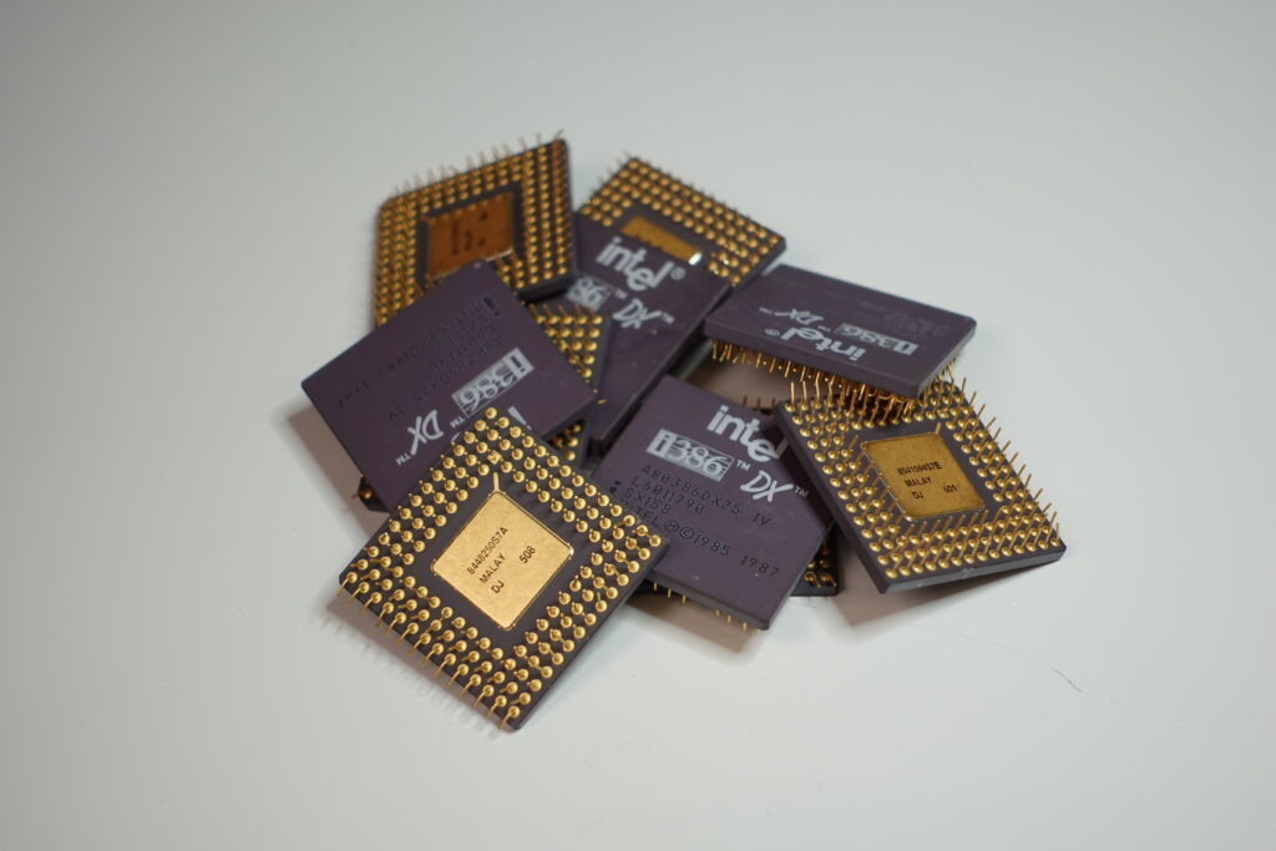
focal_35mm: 66
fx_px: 2340
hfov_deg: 30.5
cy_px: 426
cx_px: 638
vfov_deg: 20.6
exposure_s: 1/80
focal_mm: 24.36
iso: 125
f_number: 2.8
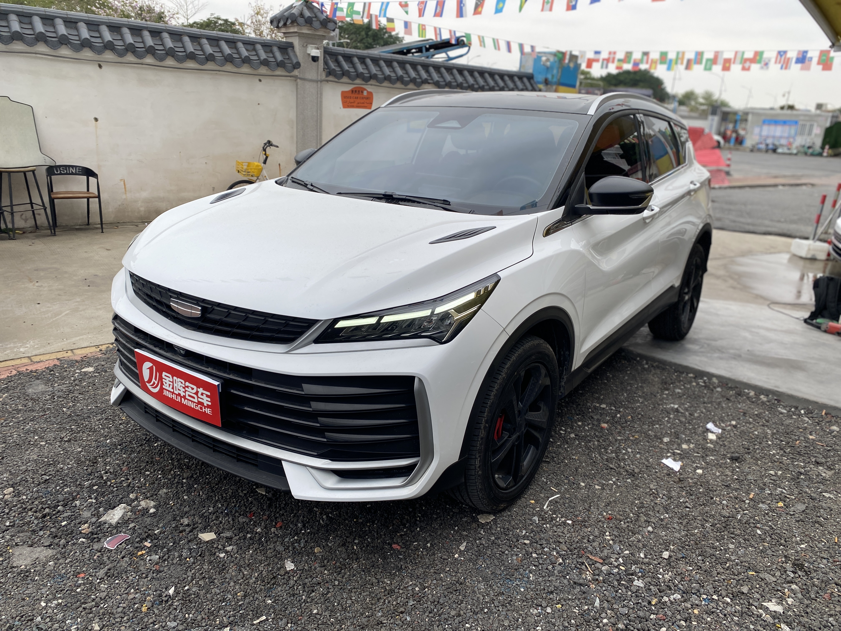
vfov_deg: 53.1
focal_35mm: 26
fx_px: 632
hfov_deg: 67.3
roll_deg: -3.9
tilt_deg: -18.1
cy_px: 316
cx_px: 420
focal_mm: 4.25
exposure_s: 1/810
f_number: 1.8
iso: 32
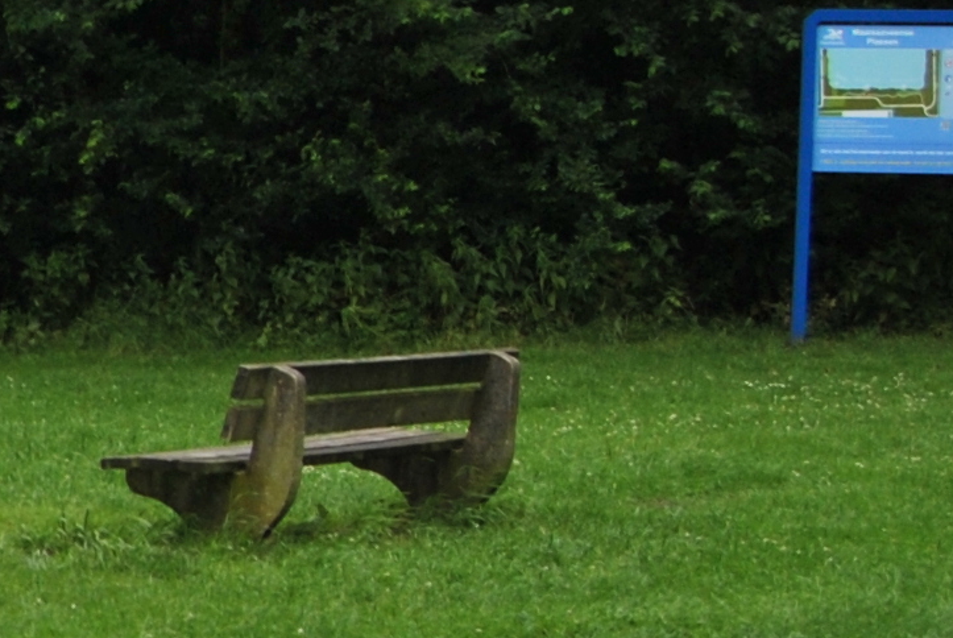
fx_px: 4047
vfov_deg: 9.0
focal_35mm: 153
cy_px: 336
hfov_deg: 11.1
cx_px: -1418
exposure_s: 1/200
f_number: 5.6
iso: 100
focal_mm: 19
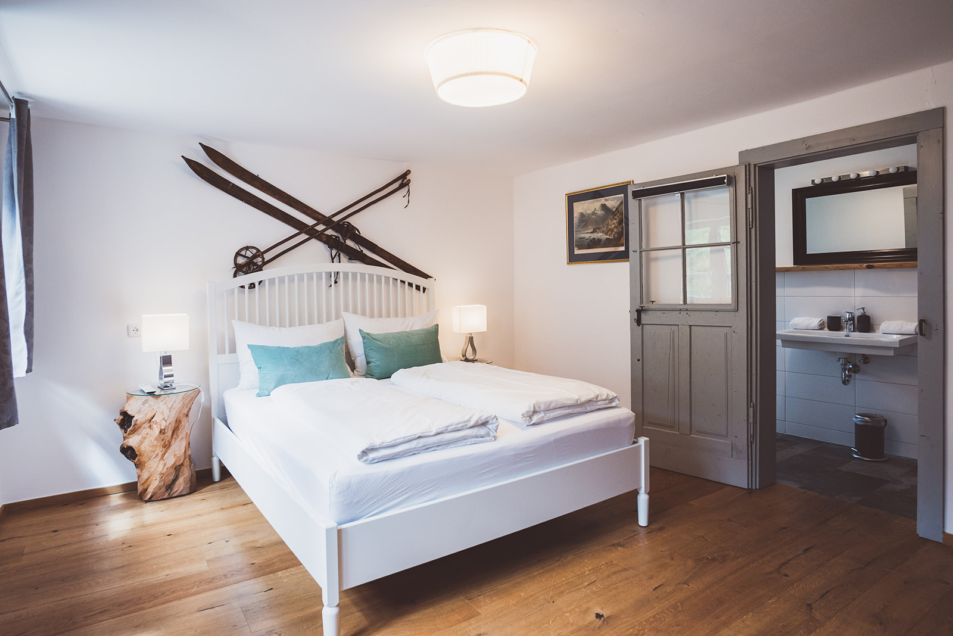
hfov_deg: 84.0
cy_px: 318
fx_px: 530
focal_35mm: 20
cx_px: 476
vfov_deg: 62.0
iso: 400
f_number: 5
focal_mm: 20
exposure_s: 1/160
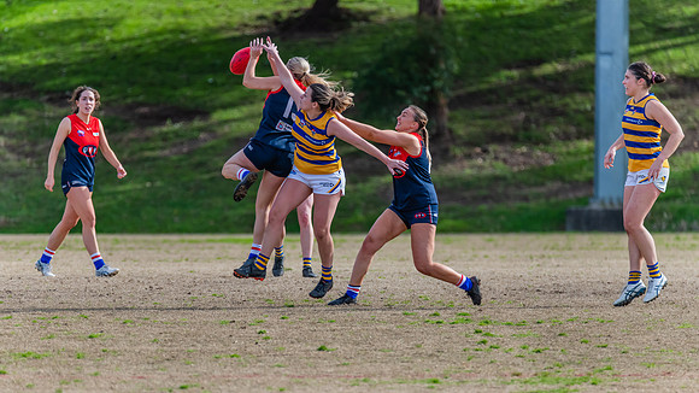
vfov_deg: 2.3
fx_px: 9987
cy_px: 232
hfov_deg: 4.0
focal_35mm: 539
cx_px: 344
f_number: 7.1
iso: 800
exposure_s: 1/1600
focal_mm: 500
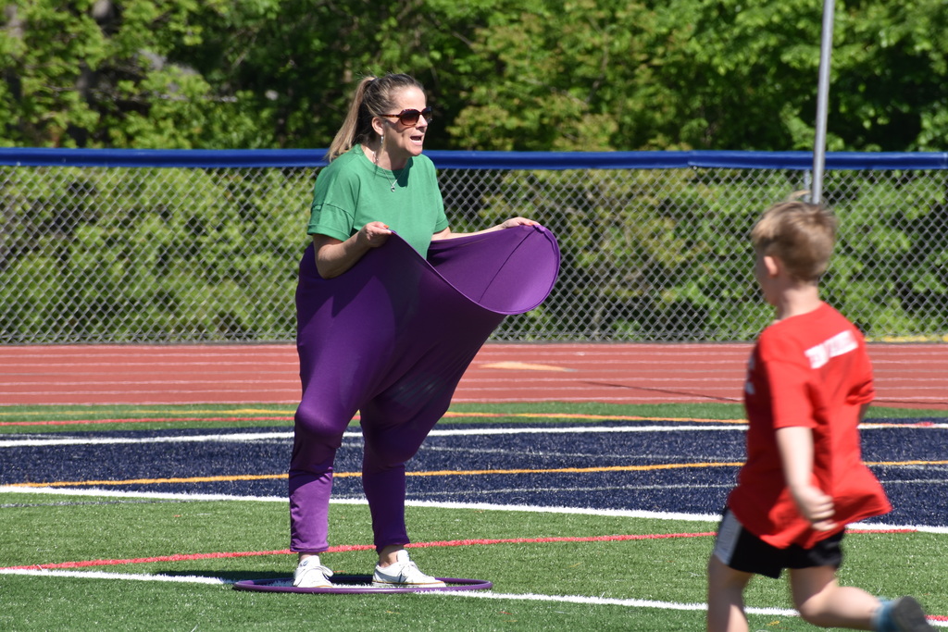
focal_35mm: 360
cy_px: 316
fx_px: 9481
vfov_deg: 3.8
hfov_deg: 5.7
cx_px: 474
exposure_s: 1/200
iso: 100
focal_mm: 240
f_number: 11
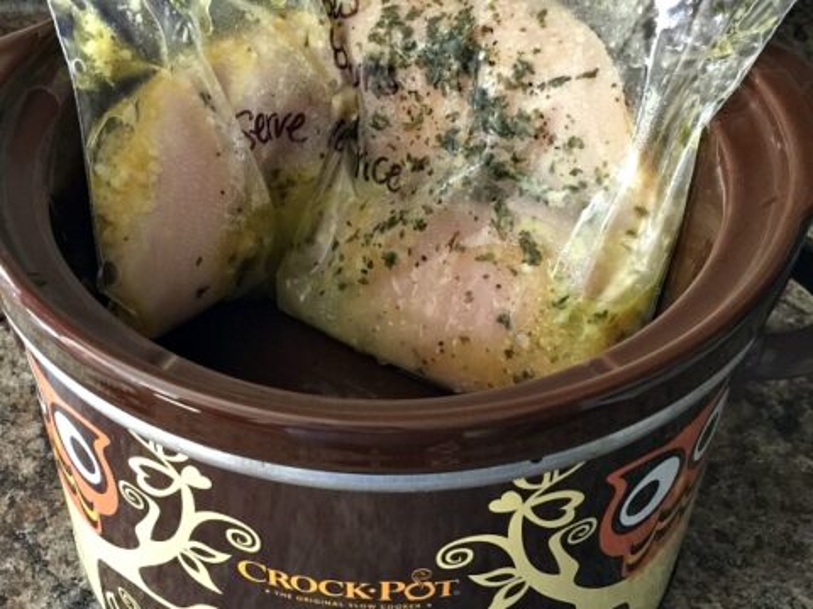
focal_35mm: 29
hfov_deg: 61.7
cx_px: 406
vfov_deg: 48.2
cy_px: 304
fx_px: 681
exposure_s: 1/8
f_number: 2.2
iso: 125
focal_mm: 4.15
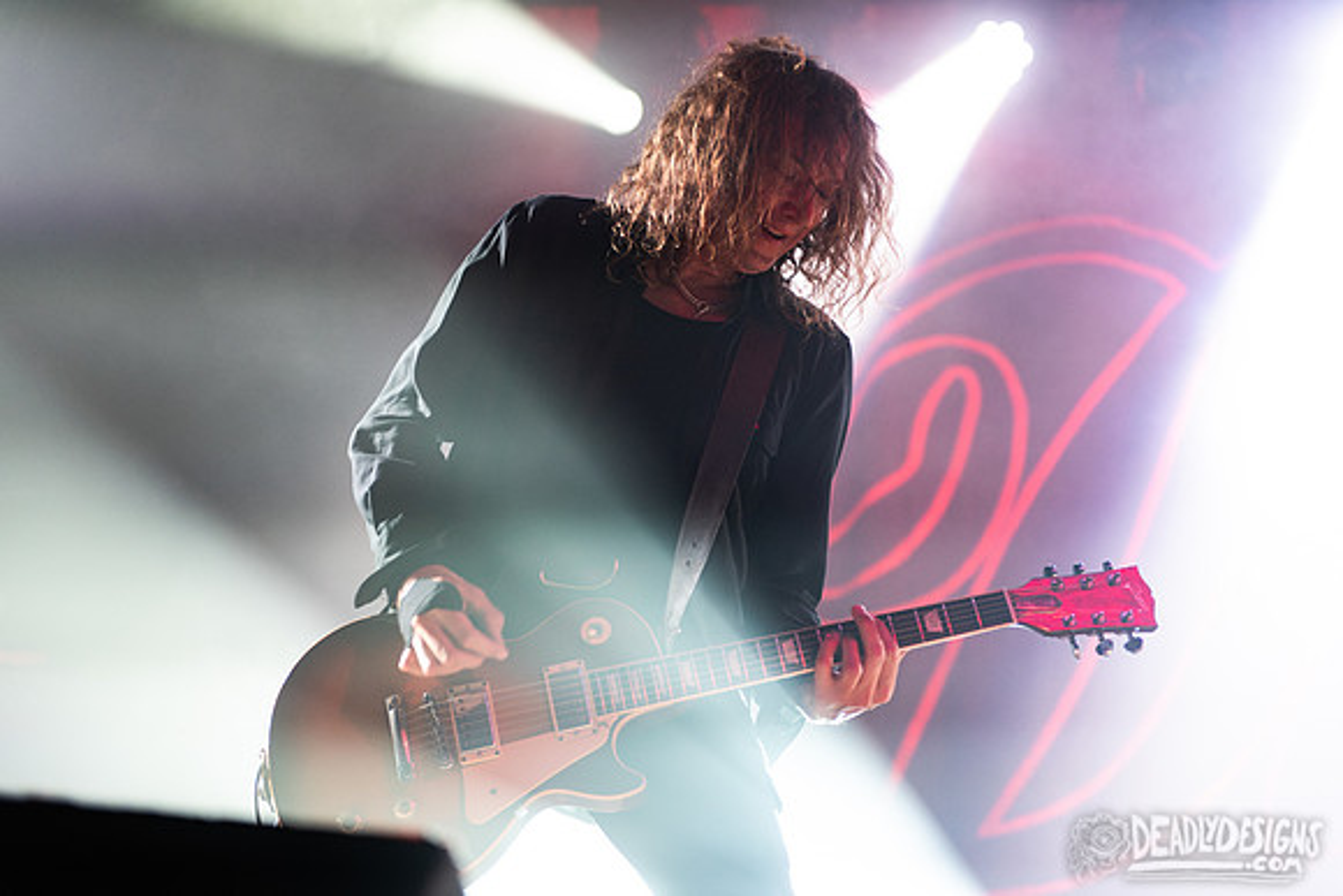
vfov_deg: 21.9
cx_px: 672
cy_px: 448
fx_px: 2313
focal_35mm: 62
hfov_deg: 32.4
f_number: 3.2
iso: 2500
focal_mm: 62
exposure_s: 1/320
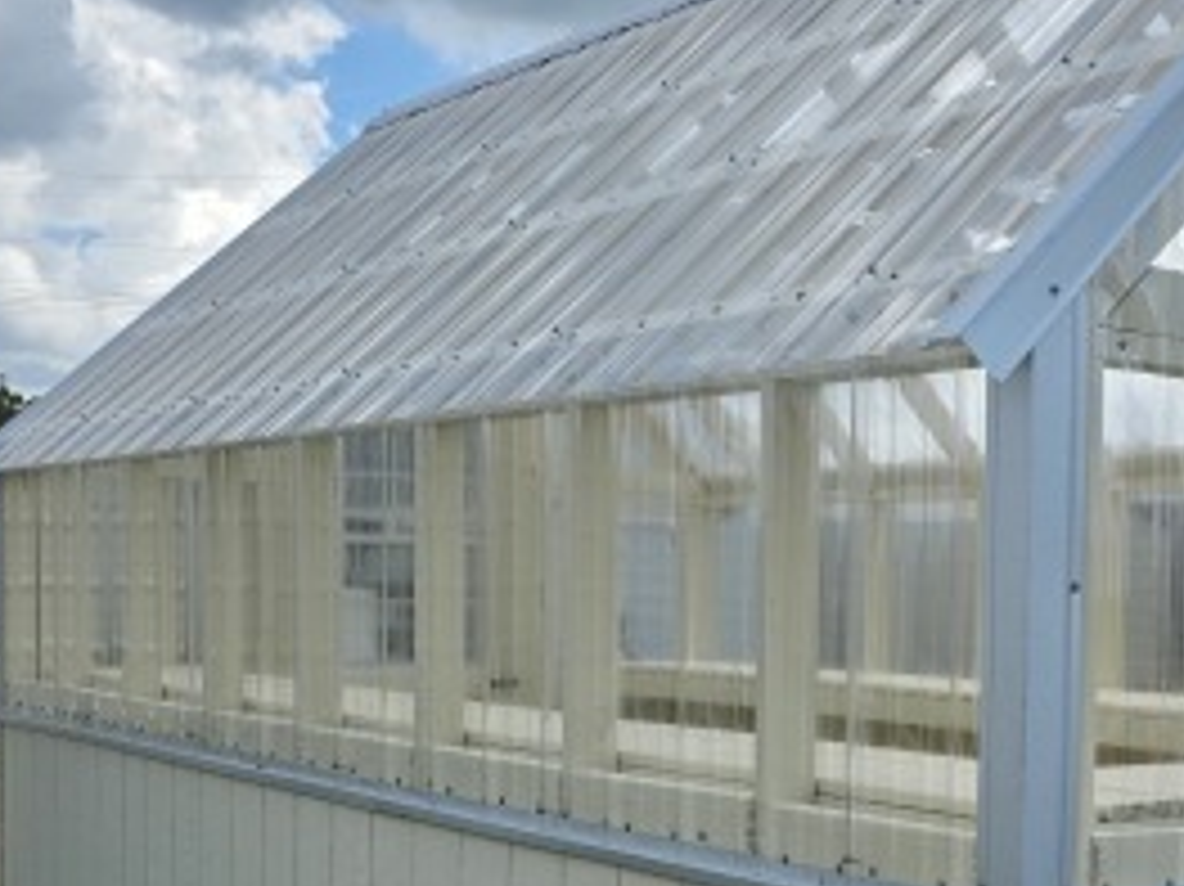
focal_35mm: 56
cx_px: 1085
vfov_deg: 25.8
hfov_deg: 32.5
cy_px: 634
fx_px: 1915
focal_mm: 6.3
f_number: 1.7
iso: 80
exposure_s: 1/5958
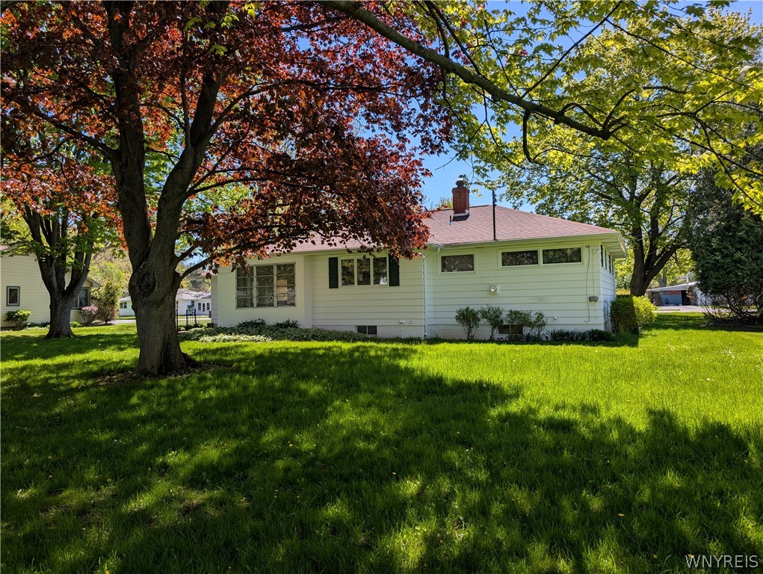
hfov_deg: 71.5
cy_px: 287
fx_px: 530
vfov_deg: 56.9
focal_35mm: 24
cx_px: 382
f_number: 1.68
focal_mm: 6.9
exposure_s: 1/725
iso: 18
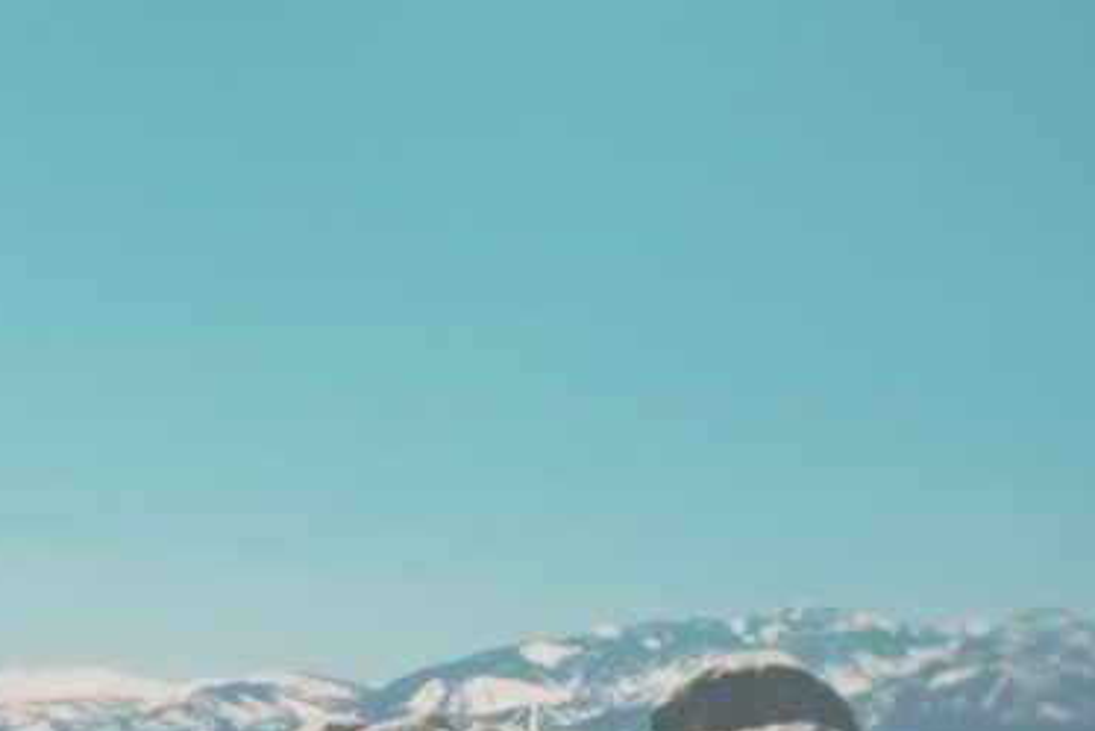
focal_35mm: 343
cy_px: 722
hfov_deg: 6.0
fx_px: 10436
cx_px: 919
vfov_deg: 4.0
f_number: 1.8
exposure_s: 1/100
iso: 500
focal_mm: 50
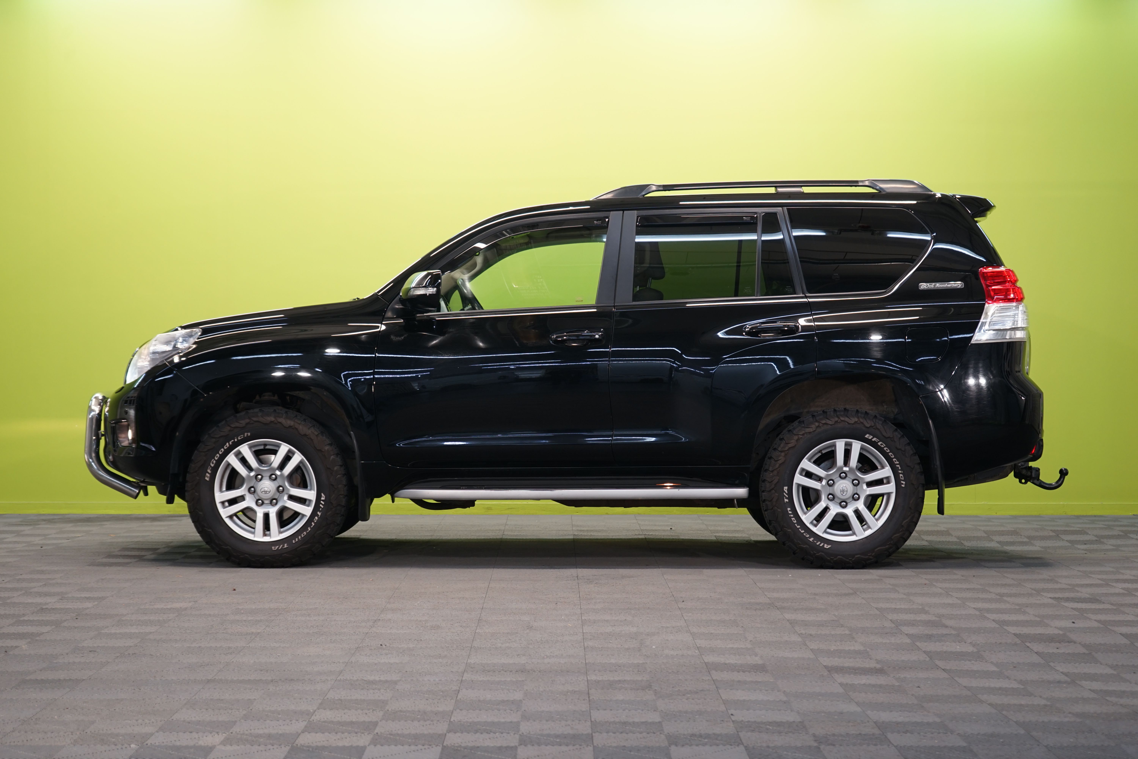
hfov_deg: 29.2
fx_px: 2181
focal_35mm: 69
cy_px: 380
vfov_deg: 19.7
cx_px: 569
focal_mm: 69
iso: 400
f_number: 5.6
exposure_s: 1/25
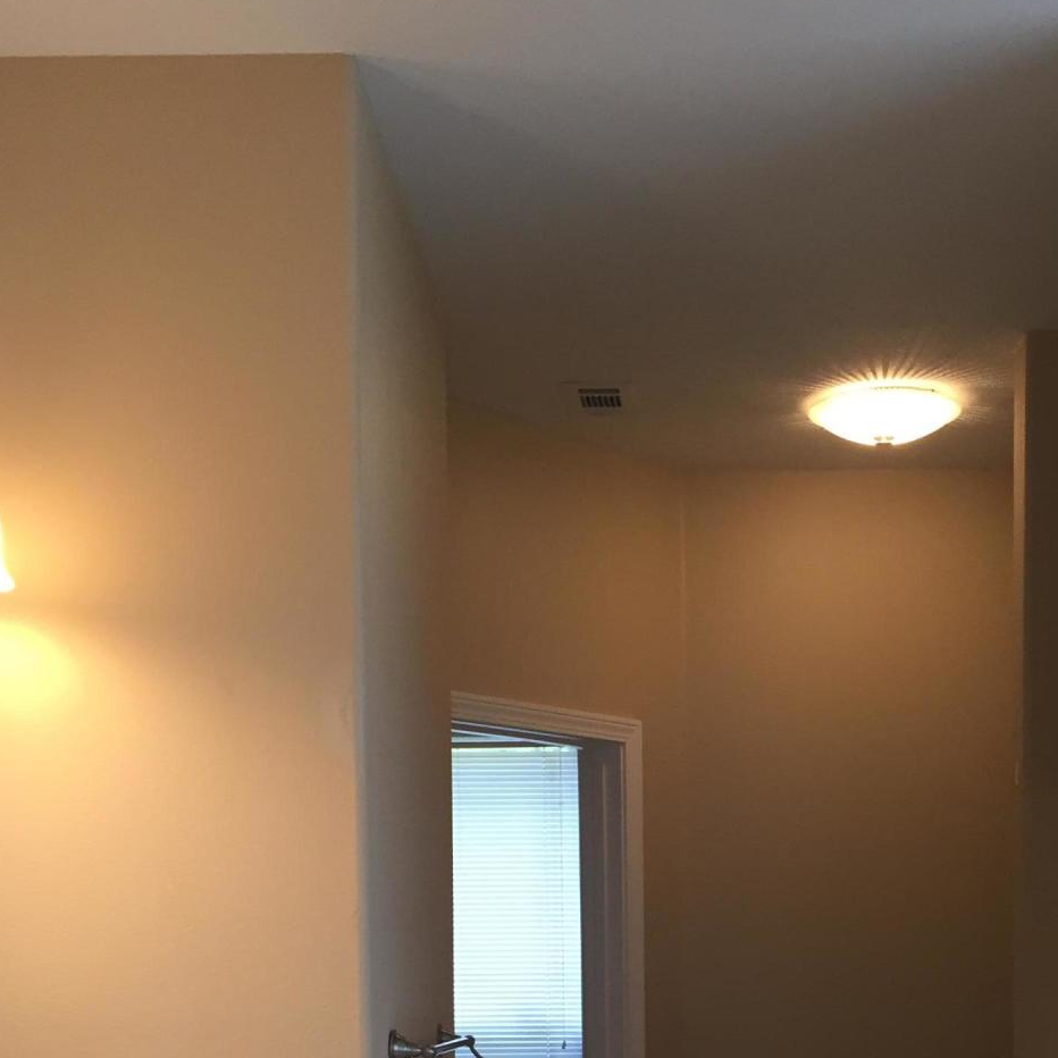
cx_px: 685
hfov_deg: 30.9
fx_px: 1902
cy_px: 1085
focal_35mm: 55
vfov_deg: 28.9
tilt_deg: -2.2
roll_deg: +0.4
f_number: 2.2
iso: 40
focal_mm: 4.15
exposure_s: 1/30
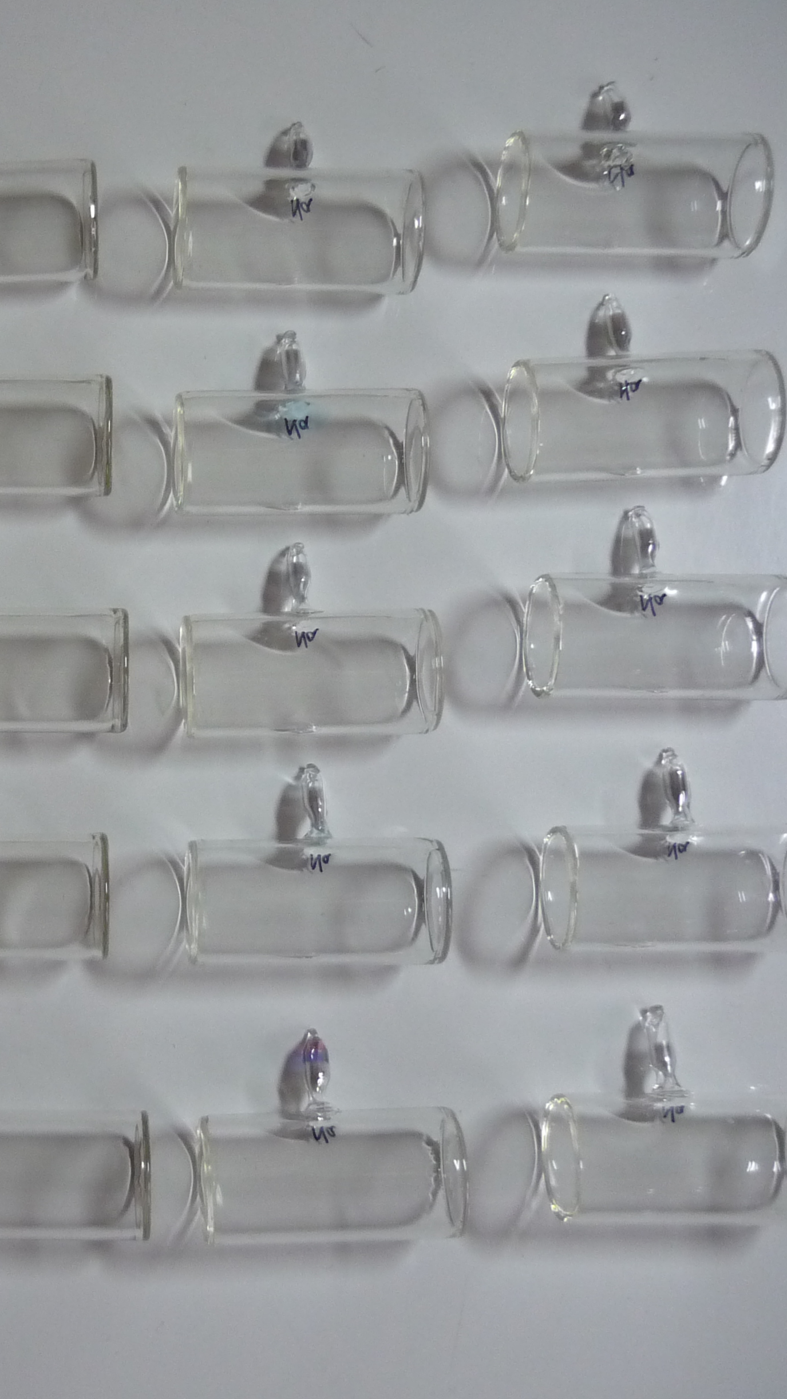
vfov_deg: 42.9
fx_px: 1781
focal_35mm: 48
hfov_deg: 23.4
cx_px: -80
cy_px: 700
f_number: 2.8
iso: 250
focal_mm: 5.5
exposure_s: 1/30
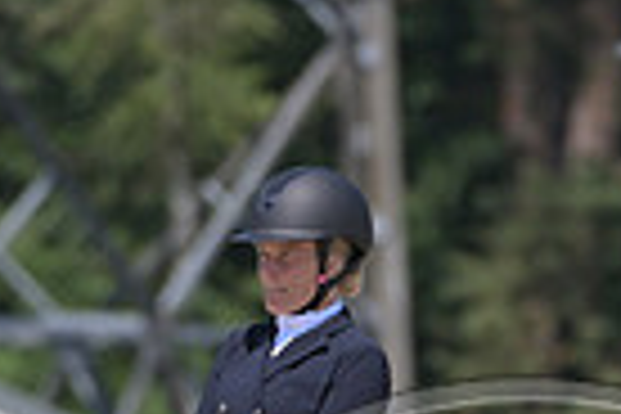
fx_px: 25442
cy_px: 776
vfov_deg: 0.9
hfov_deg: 1.4
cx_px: 477
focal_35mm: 1475
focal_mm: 350
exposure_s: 1/1250
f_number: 5
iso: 250
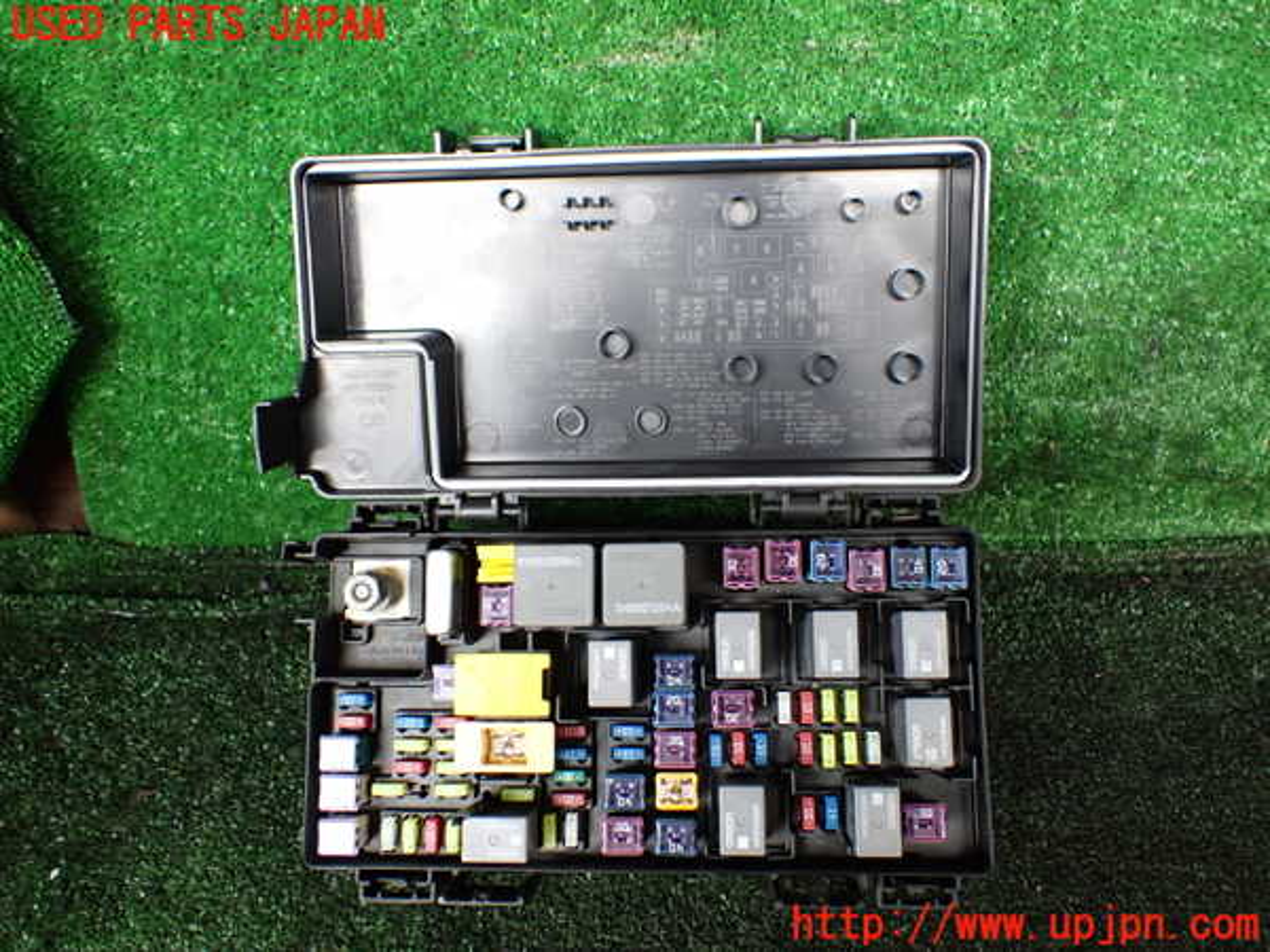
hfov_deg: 60.0
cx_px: 635
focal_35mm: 30
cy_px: 476
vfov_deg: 46.8
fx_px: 1101
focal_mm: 5.4
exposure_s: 1/125
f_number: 2.3
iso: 400
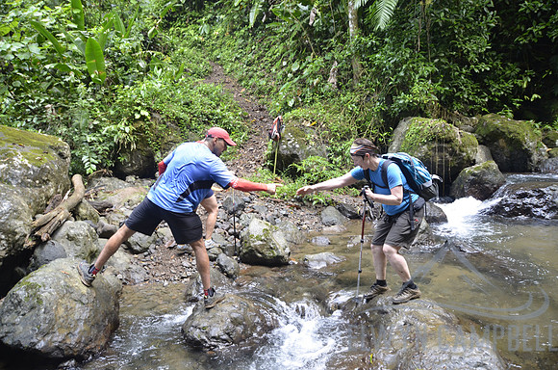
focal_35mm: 27
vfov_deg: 47.7
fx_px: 418
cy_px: 185
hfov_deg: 67.5
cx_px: 279
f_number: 4
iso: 560
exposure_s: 1/60
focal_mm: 18
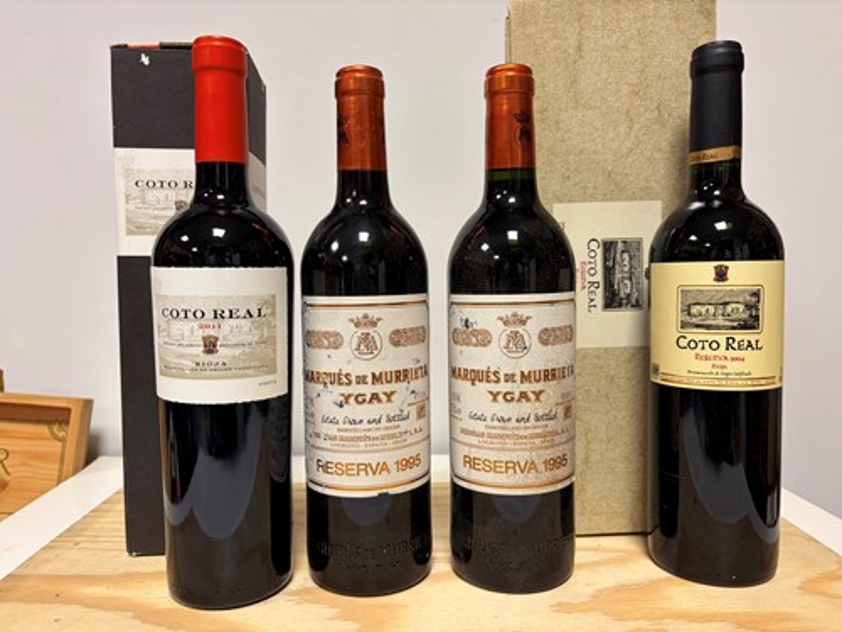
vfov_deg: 53.1
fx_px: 632
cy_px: 316
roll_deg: +1.8
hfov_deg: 67.3
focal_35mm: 26
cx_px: 421
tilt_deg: -4.0
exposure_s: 1/50
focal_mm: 5.96
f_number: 1.6
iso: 100
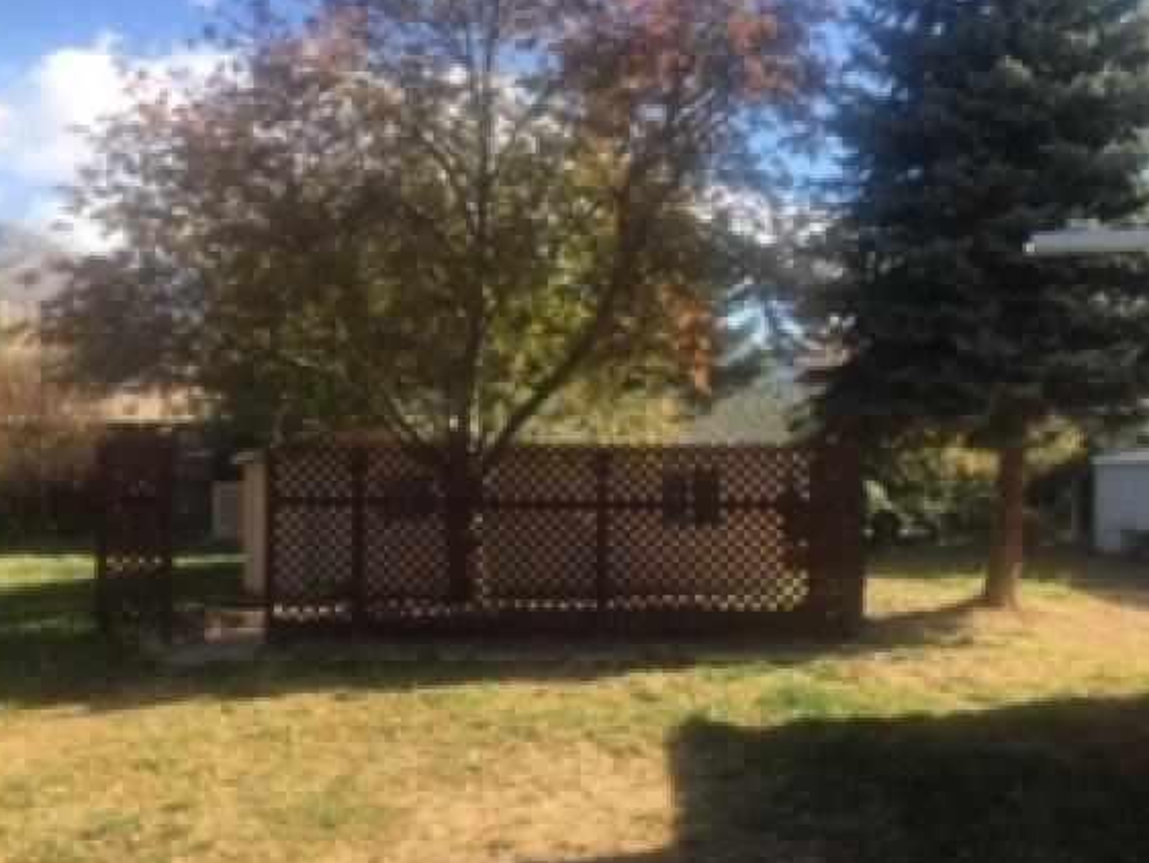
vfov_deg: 42.9
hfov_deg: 55.3
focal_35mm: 33
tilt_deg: +3.2
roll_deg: -0.9
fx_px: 1096
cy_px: 481
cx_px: 532
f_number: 2.2
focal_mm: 4.15
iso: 25
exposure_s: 1/545
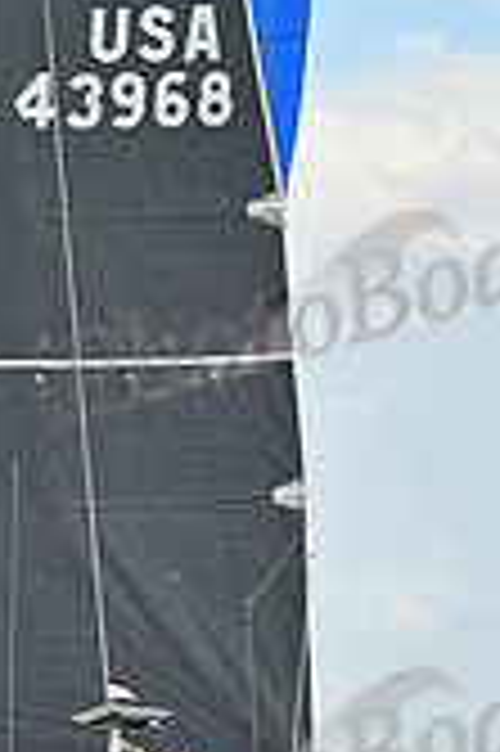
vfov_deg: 8.5
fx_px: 5073
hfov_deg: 5.6
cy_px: 135
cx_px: -173
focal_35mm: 243
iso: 320
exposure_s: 1/1600
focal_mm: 70
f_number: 5.6
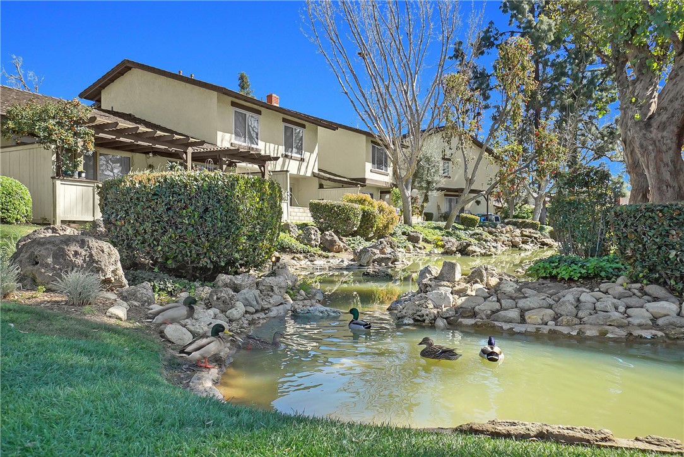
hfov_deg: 67.4
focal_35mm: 27
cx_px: 342
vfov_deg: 48.0
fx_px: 513
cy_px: 228
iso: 800
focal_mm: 18
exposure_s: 1/1000
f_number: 8
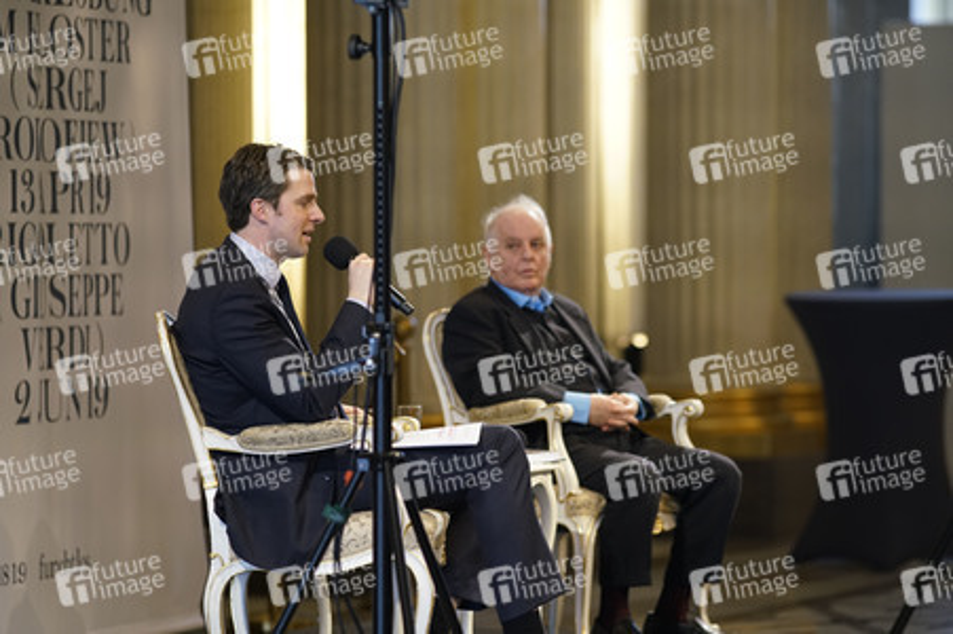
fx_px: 5290
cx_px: 476
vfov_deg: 6.9
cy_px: 317
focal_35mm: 200
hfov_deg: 10.3
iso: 1600
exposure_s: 1/160
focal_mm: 200
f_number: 3.2
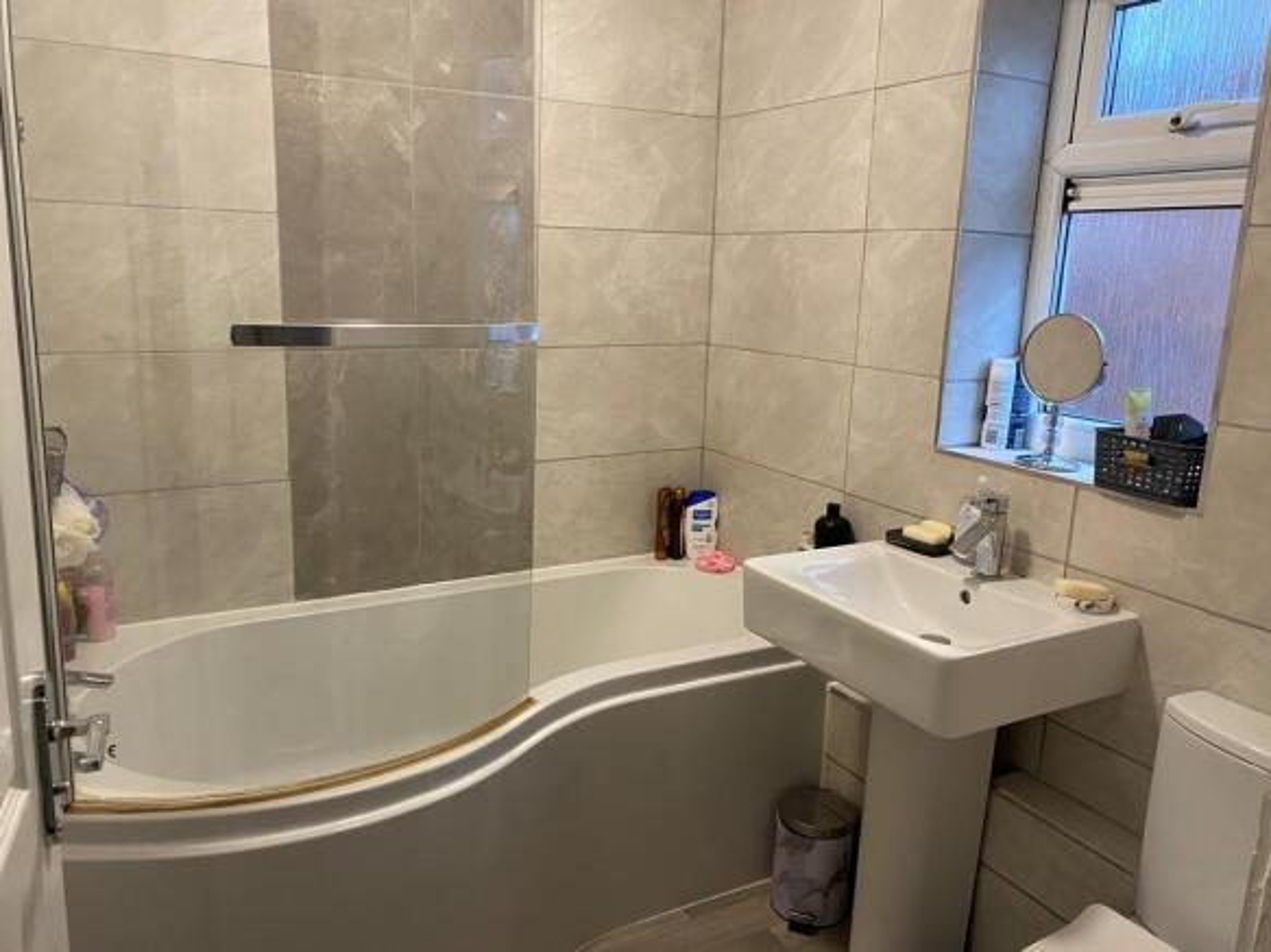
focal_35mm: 26
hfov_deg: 67.3
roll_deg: -1.3
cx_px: 636
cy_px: 476
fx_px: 954
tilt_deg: -11.2
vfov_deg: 53.0
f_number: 1.8
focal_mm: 4.25
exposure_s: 1/50
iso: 250
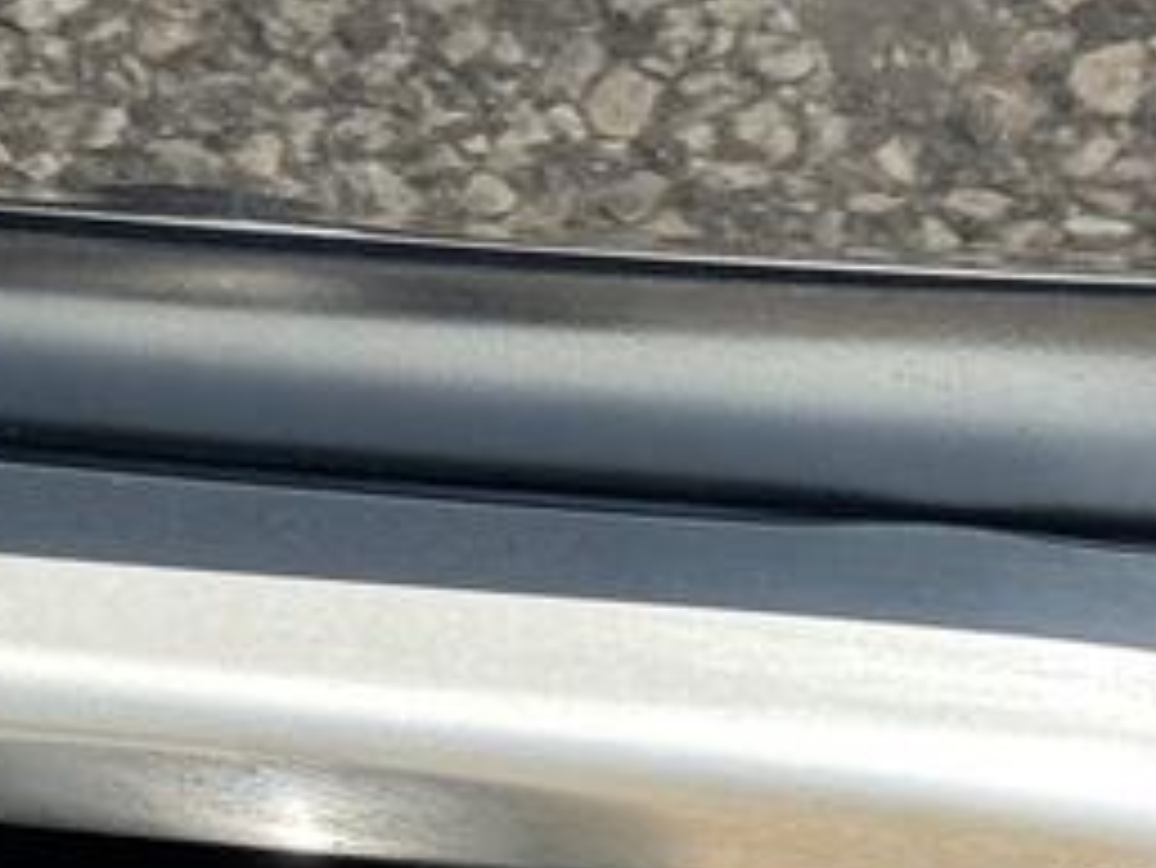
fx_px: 7985
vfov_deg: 6.2
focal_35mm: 239
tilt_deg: -52.6
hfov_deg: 8.1
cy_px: 1003
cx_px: -715
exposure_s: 1/1059
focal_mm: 6.76
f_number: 1.78
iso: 64
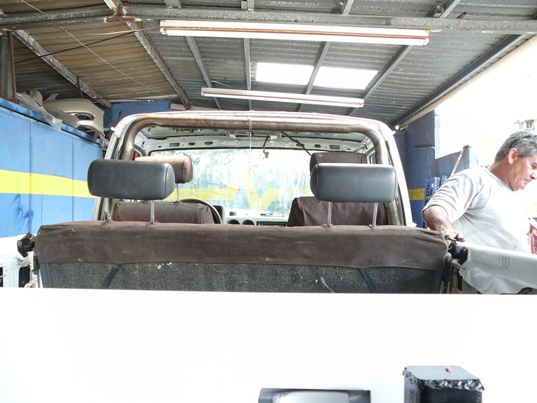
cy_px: 202
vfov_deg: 40.7
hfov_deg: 52.6
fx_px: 543
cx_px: 268
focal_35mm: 35
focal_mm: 5.2
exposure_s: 1/25
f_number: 2.8
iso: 80
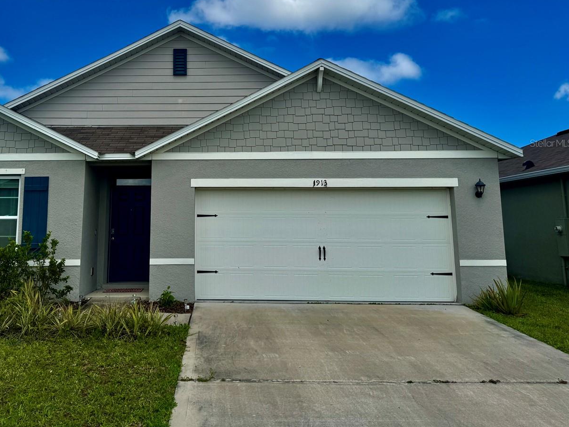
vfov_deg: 43.5
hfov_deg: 55.8
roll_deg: +0.3
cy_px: 143
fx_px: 526
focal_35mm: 32
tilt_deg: +8.7
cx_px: 195
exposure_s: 1/6410
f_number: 1.78
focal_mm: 6.76
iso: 80
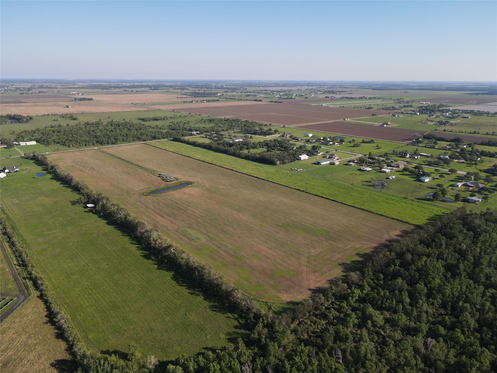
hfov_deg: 71.6
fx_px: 345
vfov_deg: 56.8
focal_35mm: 24
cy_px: 186
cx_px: 248
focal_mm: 4.5
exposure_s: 1/640
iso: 100
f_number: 2.8
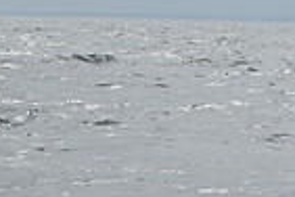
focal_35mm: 390
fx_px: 3196
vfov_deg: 3.4
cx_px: -87
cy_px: -379
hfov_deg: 5.3
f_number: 8
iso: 200
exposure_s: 1/1250
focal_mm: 95
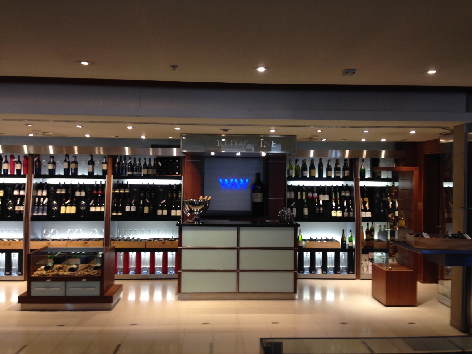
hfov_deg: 55.4
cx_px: 236
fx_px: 450
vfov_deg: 42.9
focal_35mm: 33
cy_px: 177
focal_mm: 4.12
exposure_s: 1/20
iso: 80
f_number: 2.4
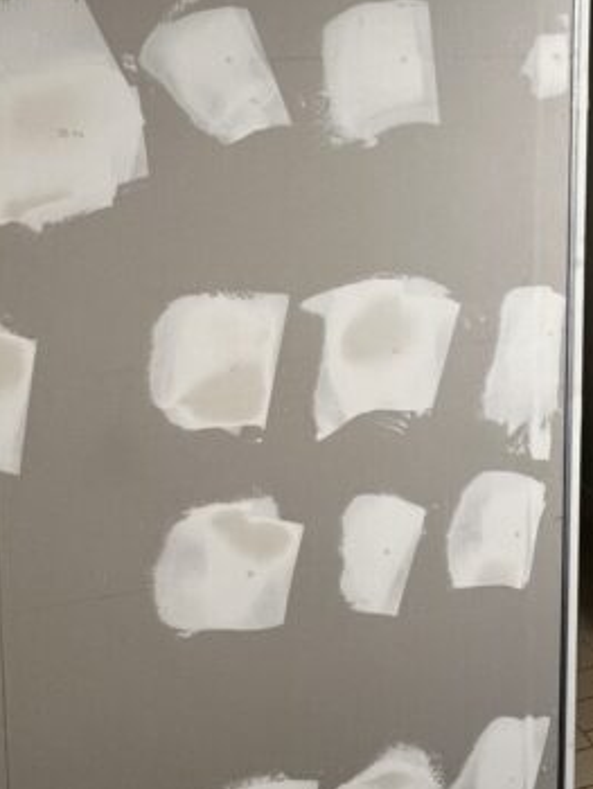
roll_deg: +0.3
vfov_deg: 46.3
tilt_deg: -4.3
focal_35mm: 38
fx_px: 867
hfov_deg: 37.7
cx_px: 320
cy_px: 156
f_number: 1.8
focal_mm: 1.57
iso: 200
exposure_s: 1/50
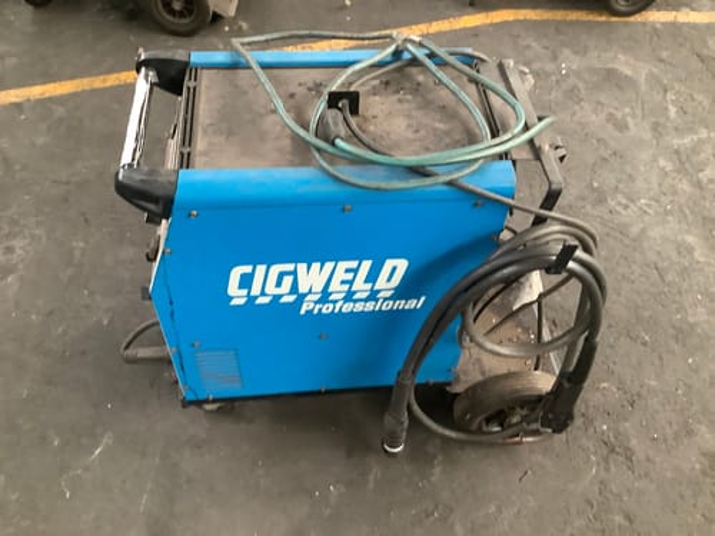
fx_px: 640
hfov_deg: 58.4
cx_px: 358
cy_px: 268
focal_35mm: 31
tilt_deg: -51.0
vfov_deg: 45.4
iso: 320
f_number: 2.4
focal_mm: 3.3
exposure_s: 1/30
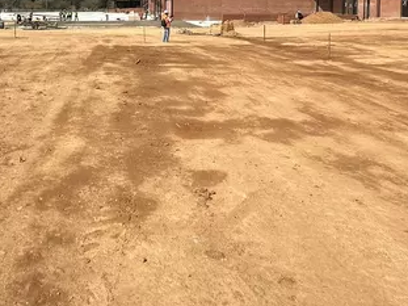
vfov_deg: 36.8
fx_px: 424
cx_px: 139
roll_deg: +0.8
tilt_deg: -1.9
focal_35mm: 36
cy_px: 22
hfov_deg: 50.5
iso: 50
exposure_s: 1/2681
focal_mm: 2.22
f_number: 2.2
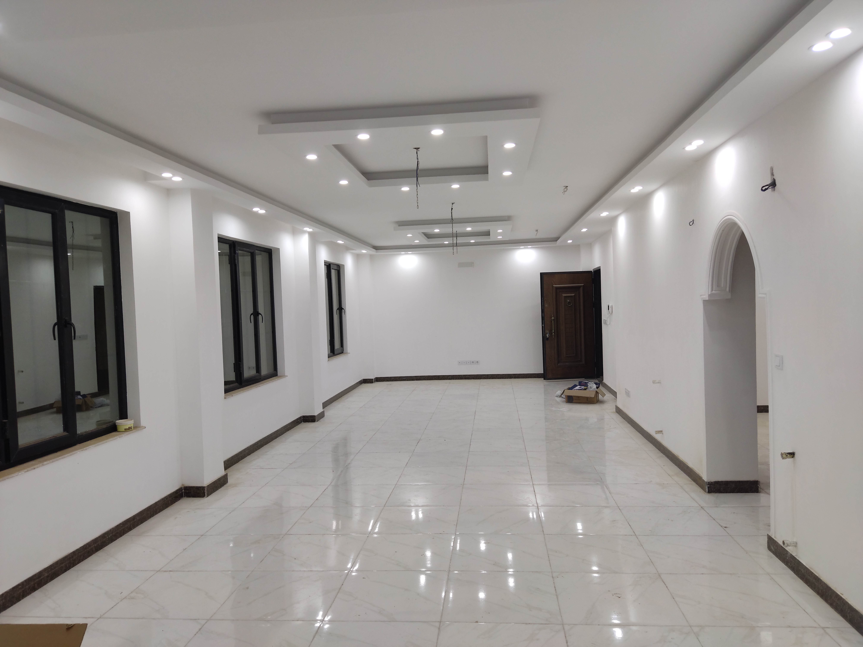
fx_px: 623
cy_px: 324
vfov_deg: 54.9
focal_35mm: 25
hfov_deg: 69.4
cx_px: 432
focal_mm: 4.71
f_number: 1.79
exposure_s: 1/50
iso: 69
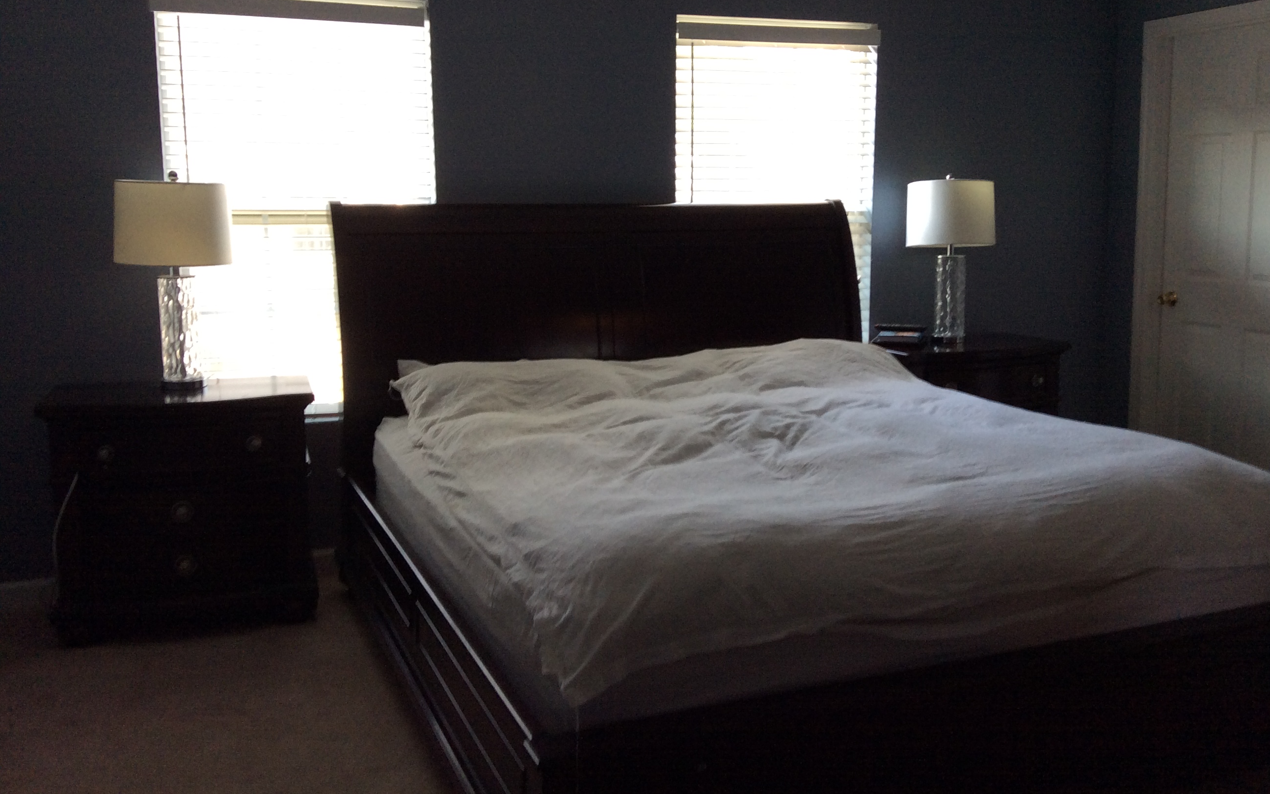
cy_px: 334
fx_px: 1211
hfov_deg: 55.3
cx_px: 635
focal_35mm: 35
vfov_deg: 36.2
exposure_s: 1/40
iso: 50
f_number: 2.4
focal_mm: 3.3
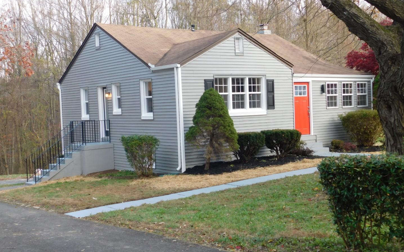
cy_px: 127
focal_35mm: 48
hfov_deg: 41.8
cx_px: 203
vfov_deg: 26.9
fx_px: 528
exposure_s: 1/60
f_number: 3.7
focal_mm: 8
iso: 125
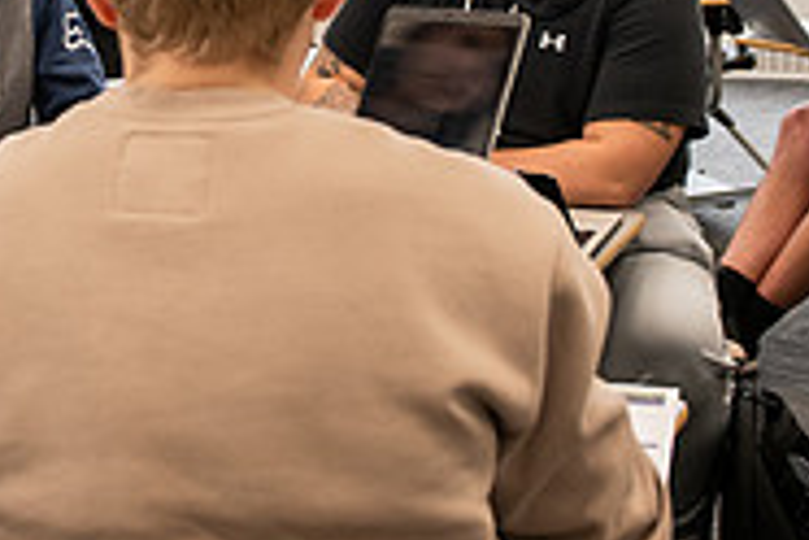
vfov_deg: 17.8
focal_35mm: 75
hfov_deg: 26.7
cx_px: 209
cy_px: 11
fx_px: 1685
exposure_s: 1/100
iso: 800
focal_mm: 24
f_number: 3.5
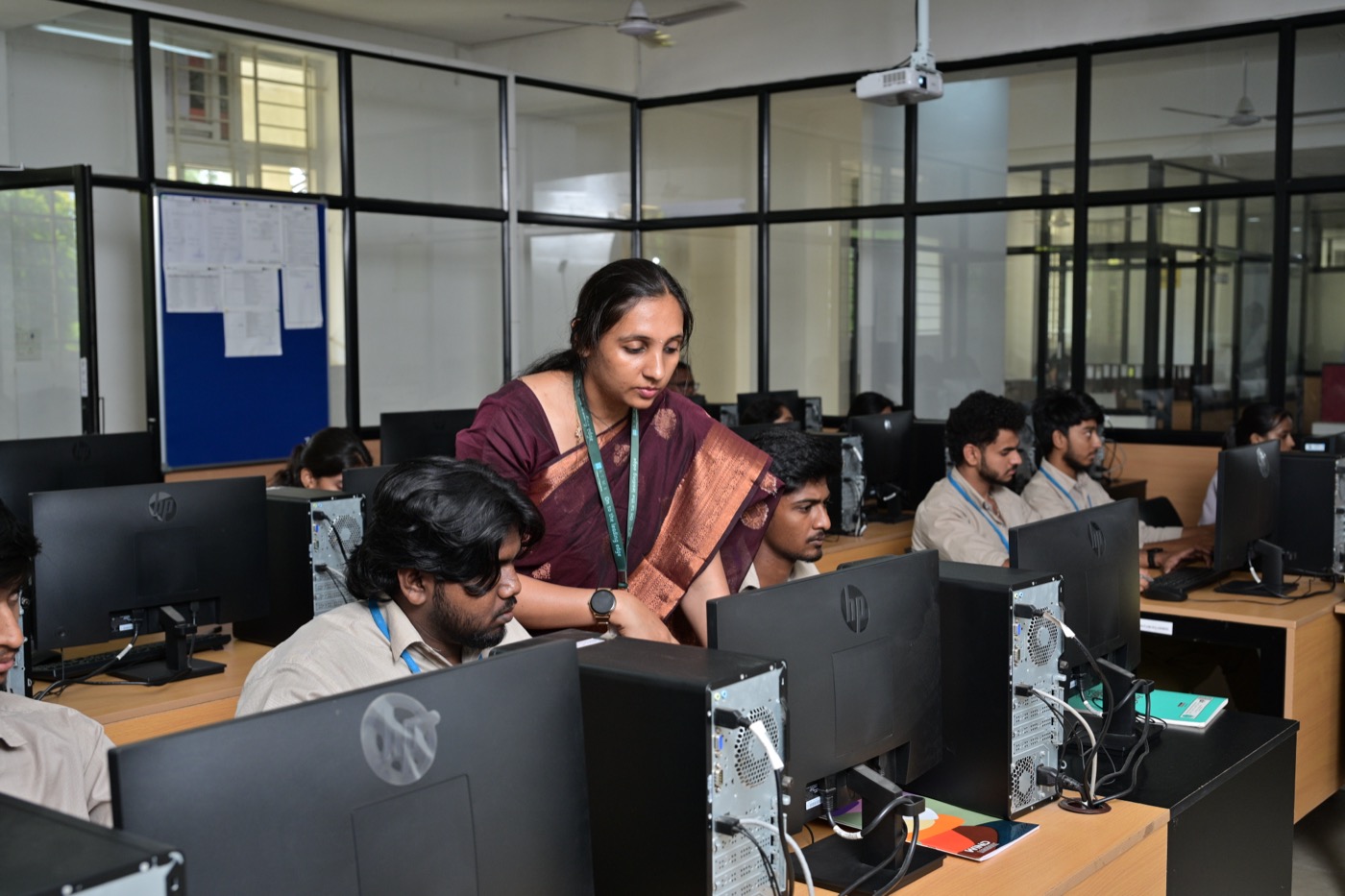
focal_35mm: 38
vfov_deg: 35.0
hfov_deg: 50.7
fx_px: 1419
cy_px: 448
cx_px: 672
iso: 200
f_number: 5
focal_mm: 38
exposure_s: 1/160
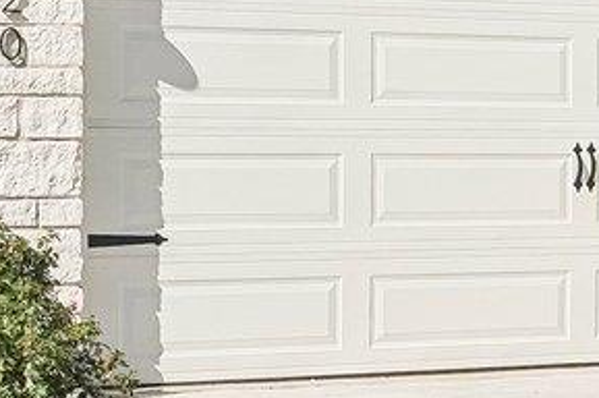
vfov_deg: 8.9
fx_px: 2547
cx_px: 690
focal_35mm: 153
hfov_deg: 13.1
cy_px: 63
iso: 400
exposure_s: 1/2000
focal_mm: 21.6
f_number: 8
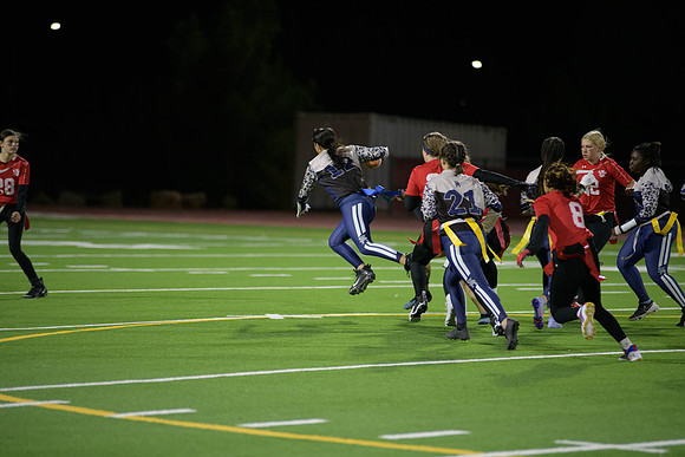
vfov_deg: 6.9
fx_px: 3806
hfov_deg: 10.3
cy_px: 228
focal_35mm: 200
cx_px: 342
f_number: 2.8
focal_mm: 200
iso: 3200
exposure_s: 1/640
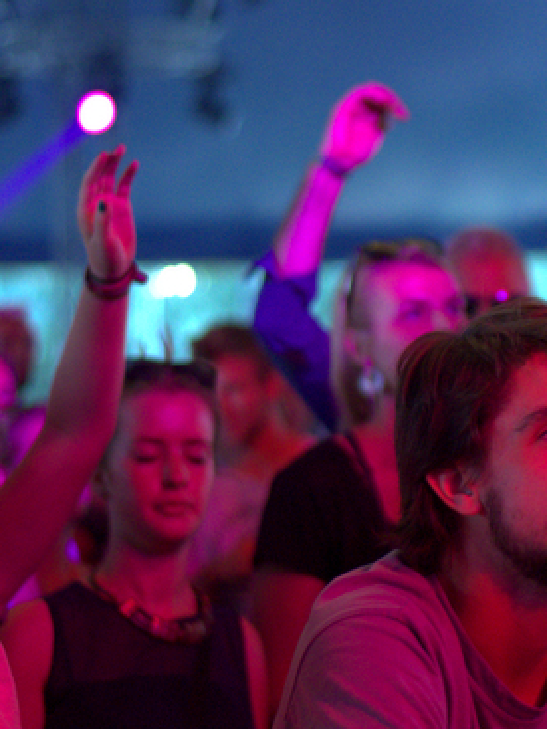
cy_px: 311
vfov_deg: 14.0
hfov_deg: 10.4
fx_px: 2971
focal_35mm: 141
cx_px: 573
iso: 4000
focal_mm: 50
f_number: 1.8
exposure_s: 1/320
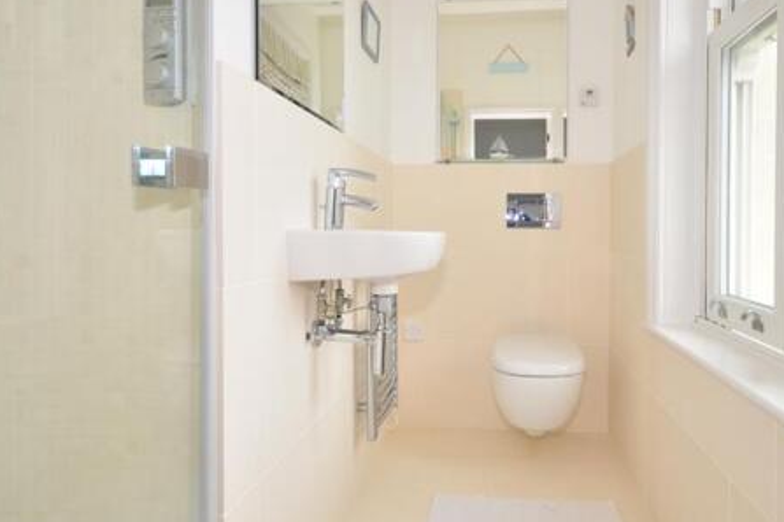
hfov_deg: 78.0
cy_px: 222
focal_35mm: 22
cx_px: 454
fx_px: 479
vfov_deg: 57.0
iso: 200
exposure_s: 1/25
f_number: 5
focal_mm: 10
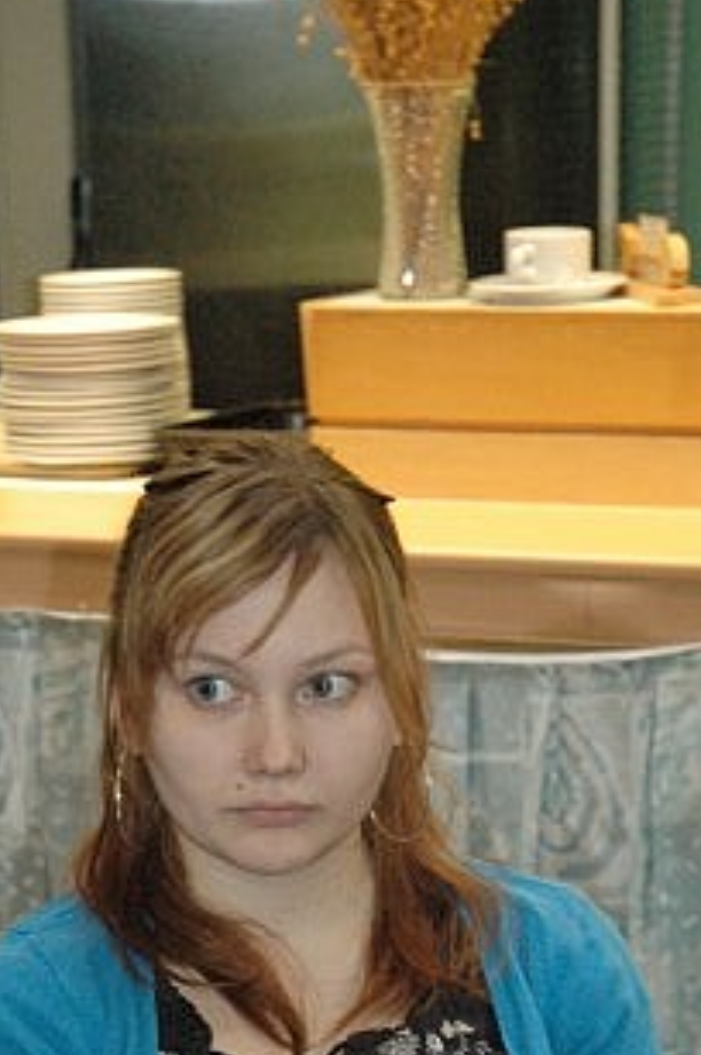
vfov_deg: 13.8
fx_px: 4303
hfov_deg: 9.3
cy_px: 983
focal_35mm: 147
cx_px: 292
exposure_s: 1/60
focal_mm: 50
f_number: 5
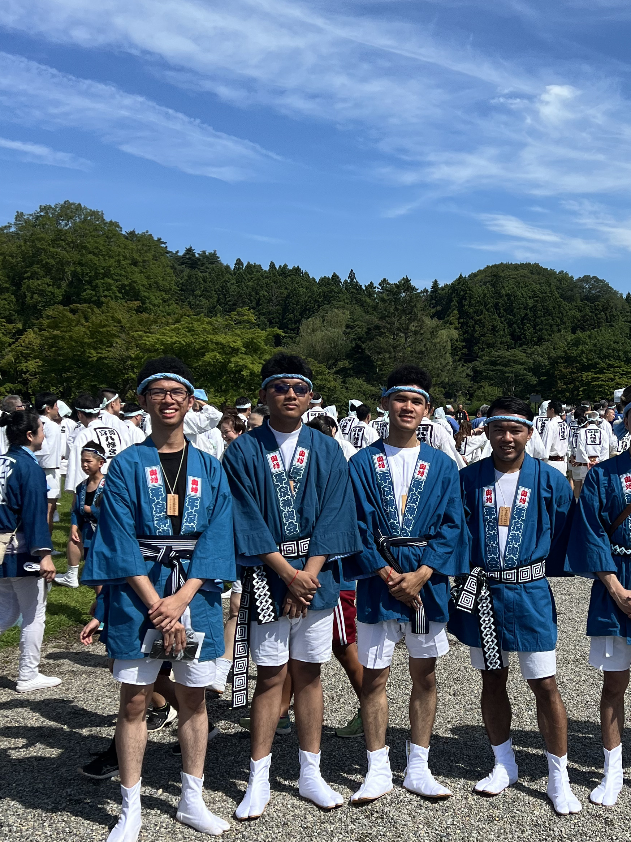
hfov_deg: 31.7
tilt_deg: -4.3
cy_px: 506
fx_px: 1094
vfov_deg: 41.9
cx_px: 457
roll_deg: +1.0
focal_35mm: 45
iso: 50
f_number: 1.5
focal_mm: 5.7
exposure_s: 1/4630
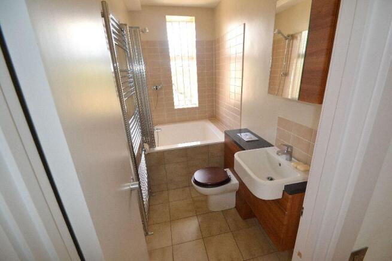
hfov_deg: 100.4
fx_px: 163
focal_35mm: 15
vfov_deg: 77.4
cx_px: 196
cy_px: 130
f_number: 3.5
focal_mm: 10
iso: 400
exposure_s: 1/60
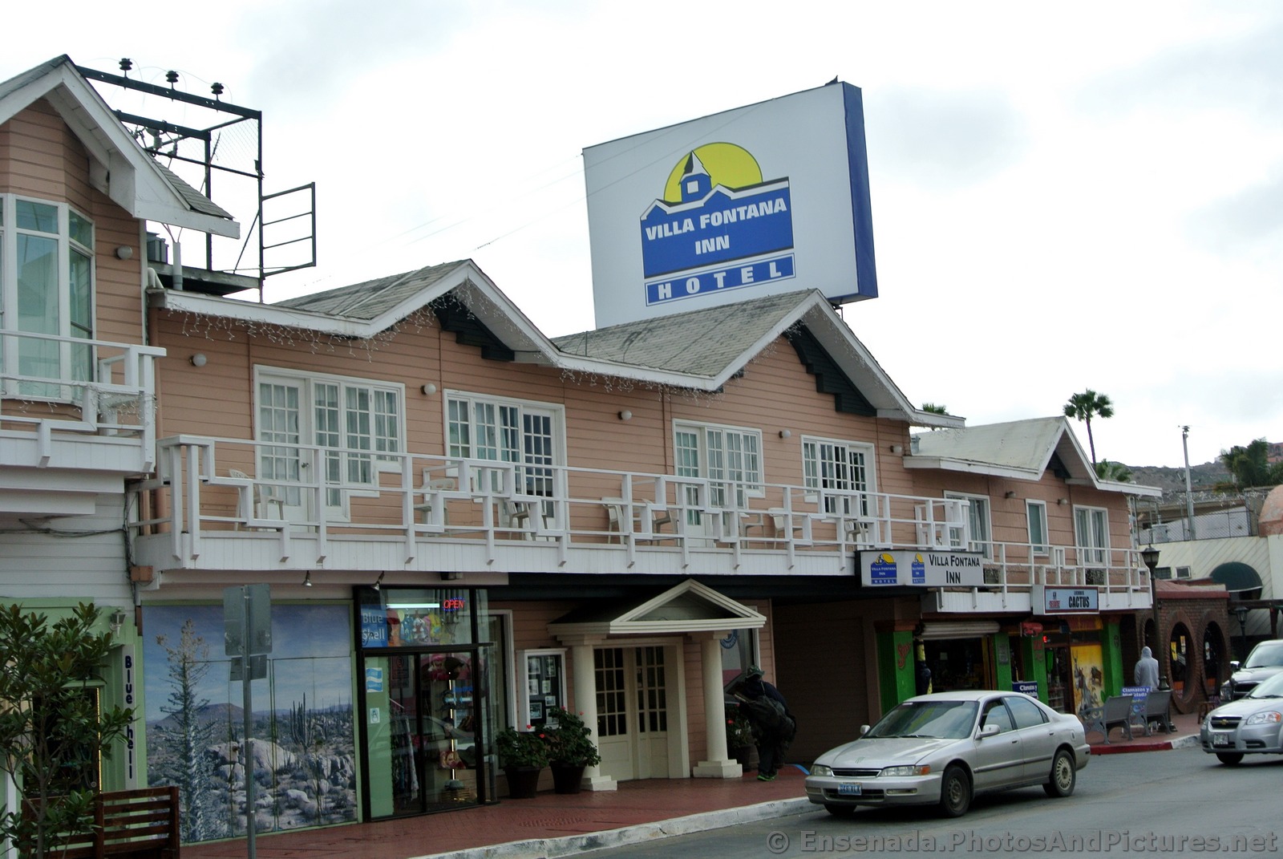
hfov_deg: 38.8
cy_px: 430
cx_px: 642
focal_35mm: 51
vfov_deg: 26.6
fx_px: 1820
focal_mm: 18.9
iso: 100
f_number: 4.8
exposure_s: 1/320
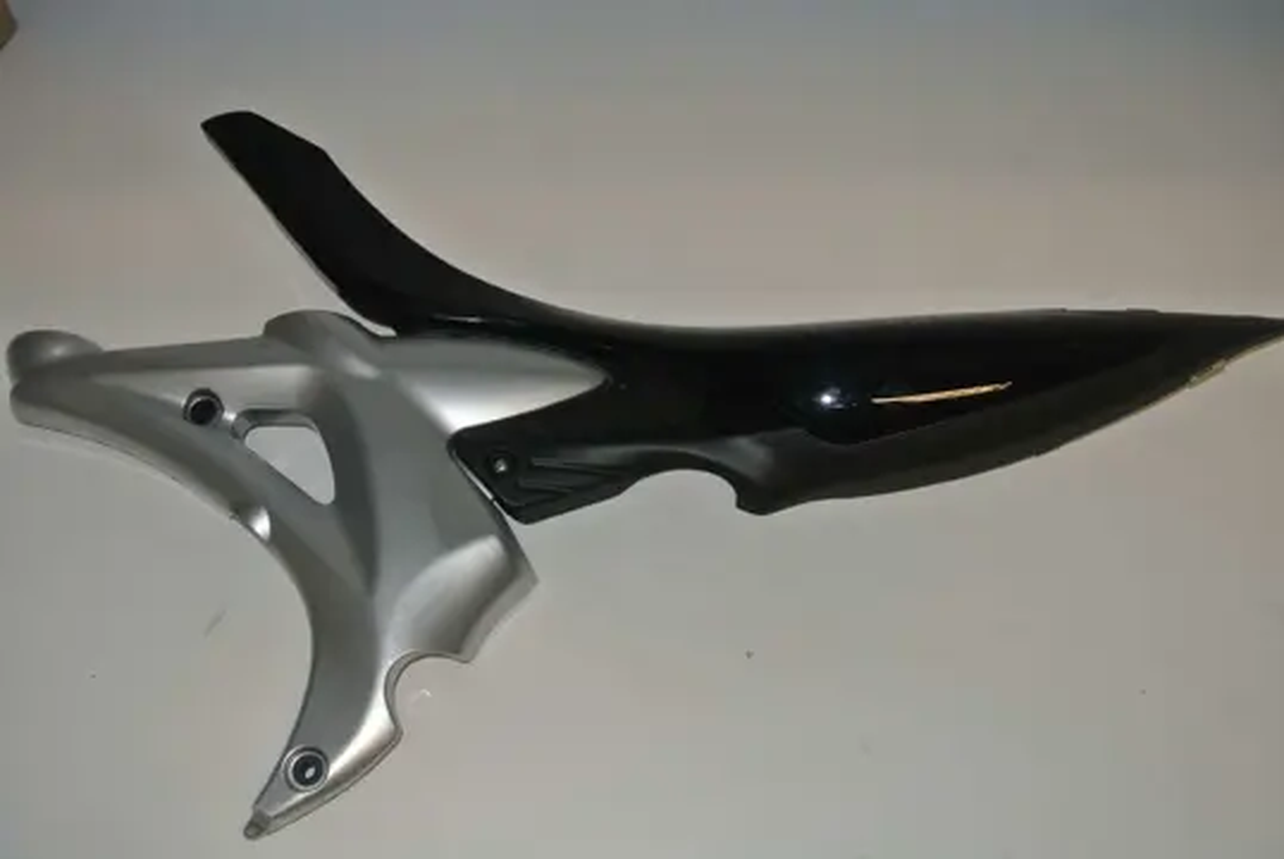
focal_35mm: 39
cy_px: 430
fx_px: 1392
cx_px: 642
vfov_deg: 34.3
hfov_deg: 49.5
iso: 200
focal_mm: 14.5
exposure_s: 1/60
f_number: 4
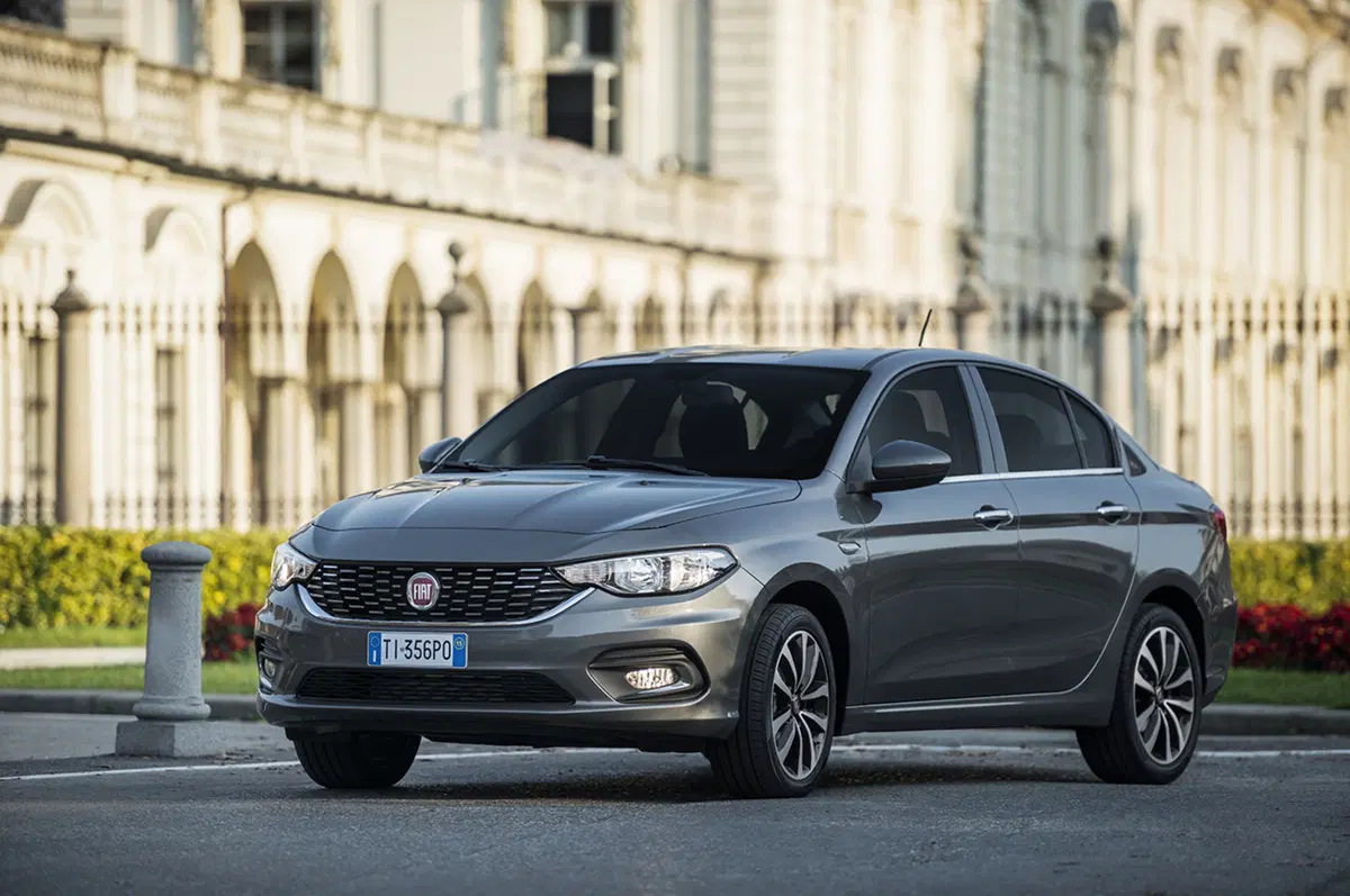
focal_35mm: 200
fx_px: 7491
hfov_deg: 10.3
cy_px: 448
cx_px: 675
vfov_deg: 6.8
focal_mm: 200
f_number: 2.8
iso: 100
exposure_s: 1/800
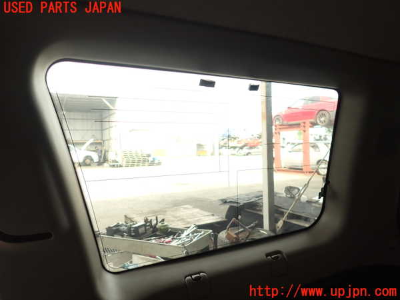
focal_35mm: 25
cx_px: 200
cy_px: 150
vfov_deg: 54.9
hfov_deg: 69.4
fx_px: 289
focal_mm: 4.5
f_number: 2
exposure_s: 1/60
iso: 100
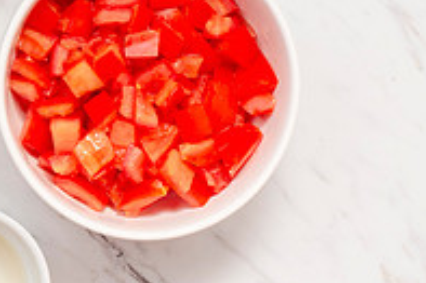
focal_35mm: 163
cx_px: -177
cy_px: 51
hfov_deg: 12.1
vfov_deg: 8.4
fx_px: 1927
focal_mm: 50
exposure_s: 1/100
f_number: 10
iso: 250
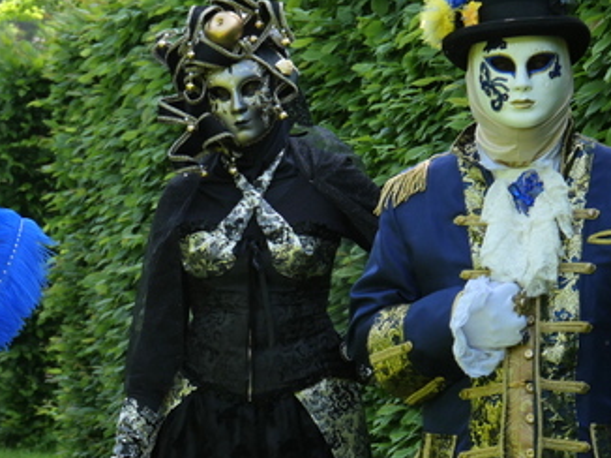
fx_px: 3034
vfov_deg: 8.6
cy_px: 434
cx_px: 129
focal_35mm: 172
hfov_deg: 11.5
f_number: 4
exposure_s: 1/400
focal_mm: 35
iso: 800
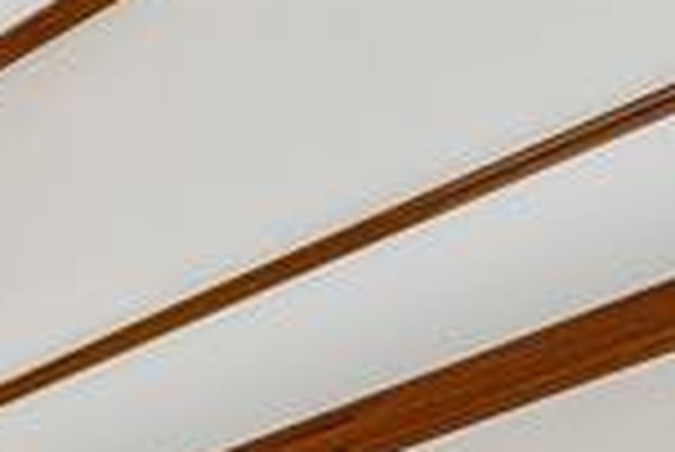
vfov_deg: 9.7
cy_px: 1495
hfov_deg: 13.7
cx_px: -1035
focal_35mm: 95
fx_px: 1783
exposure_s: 1/25
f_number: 8
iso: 400
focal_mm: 14
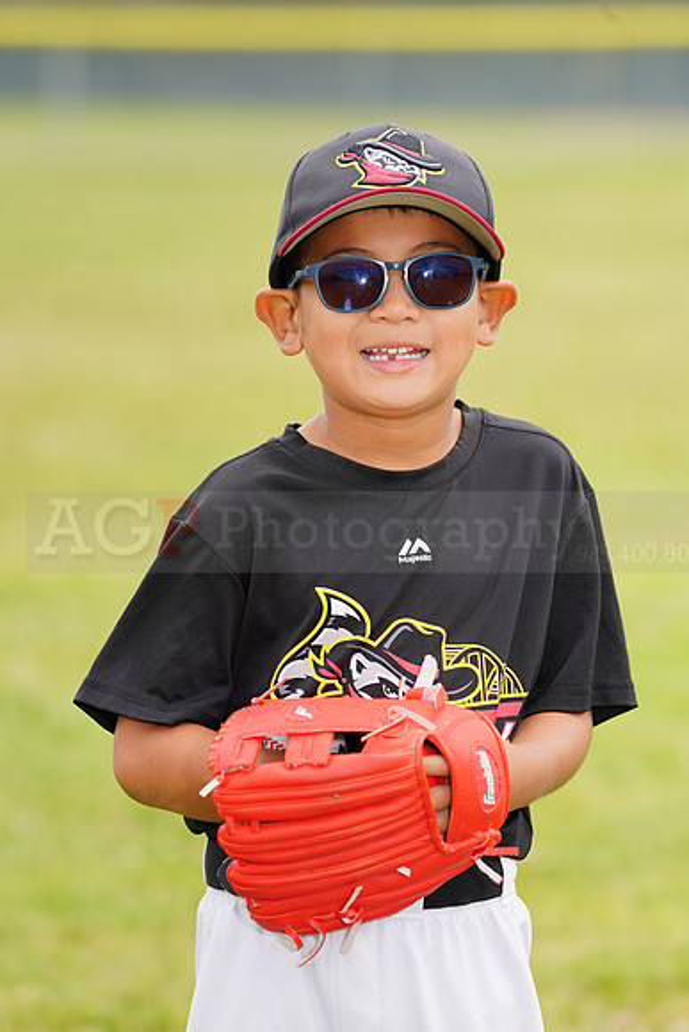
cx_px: 344
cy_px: 516
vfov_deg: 7.7
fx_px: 7689
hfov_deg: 5.1
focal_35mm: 268
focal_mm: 268
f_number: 6.3
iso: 100
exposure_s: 1/250
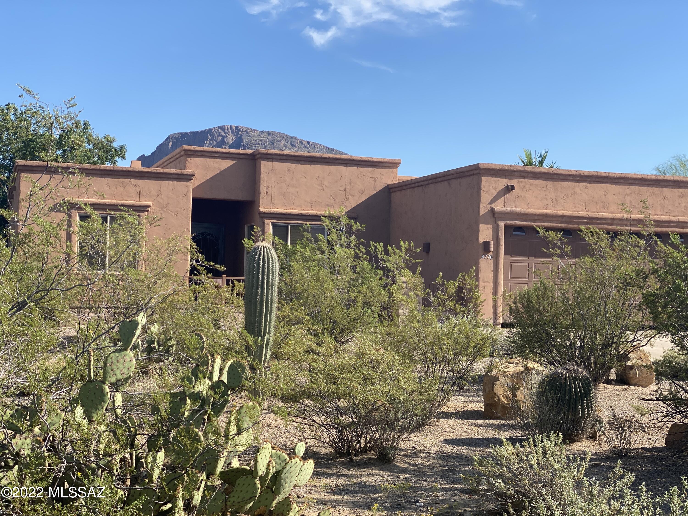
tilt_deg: +1.2
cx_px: 344
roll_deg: -1.4
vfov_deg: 28.0
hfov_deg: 36.8
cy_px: 258
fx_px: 1034
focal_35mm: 52
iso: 20
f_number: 2
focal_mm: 6
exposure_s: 1/1199
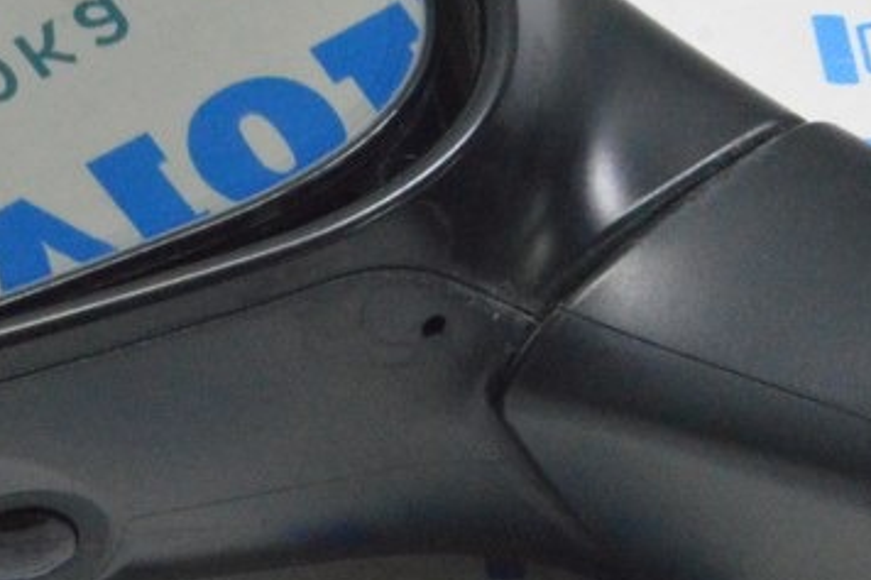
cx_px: 113
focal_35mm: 138
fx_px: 3337
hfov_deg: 14.7
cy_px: 138
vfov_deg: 9.9
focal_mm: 32
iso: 6400
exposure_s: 1/20
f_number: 20
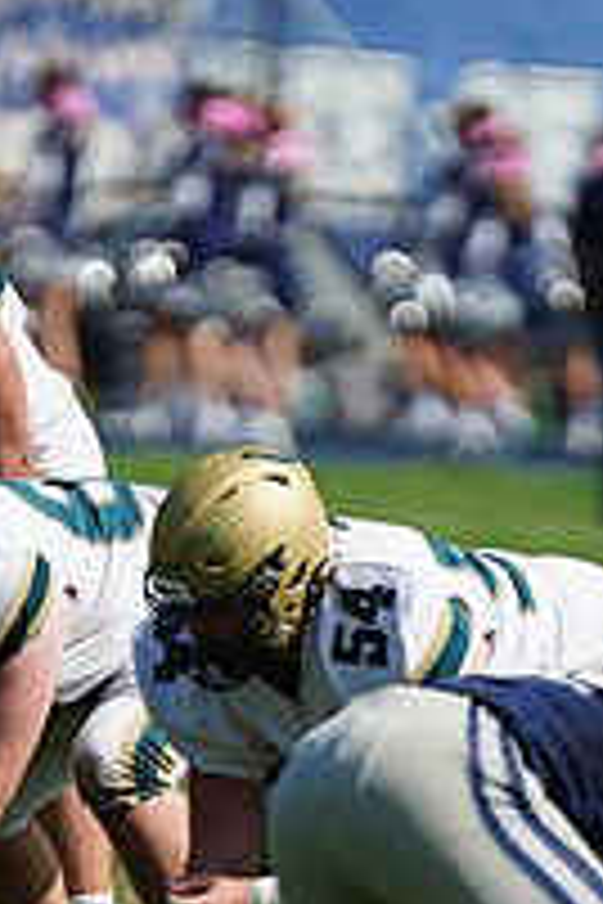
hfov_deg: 1.6
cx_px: 288
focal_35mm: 867
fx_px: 21782
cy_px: 425
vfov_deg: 2.4
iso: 400
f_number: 2.8
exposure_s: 1/8000
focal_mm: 300
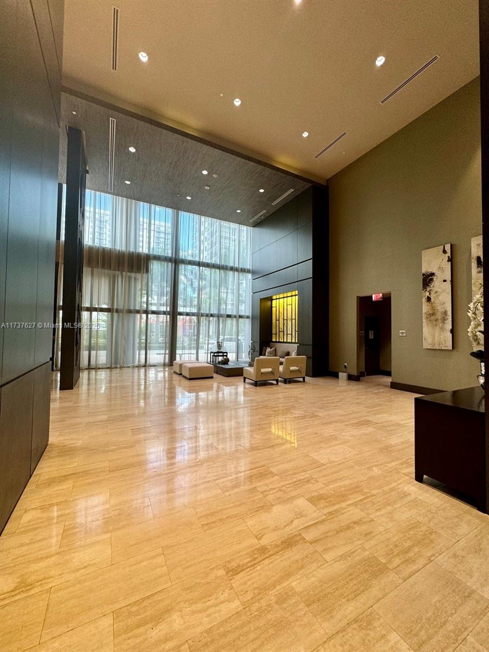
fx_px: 264
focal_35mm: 14
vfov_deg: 102.1
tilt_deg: +2.0
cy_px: 326
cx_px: 244
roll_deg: -0.5
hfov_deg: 85.7
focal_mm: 2.22
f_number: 2.2
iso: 125
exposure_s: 1/120
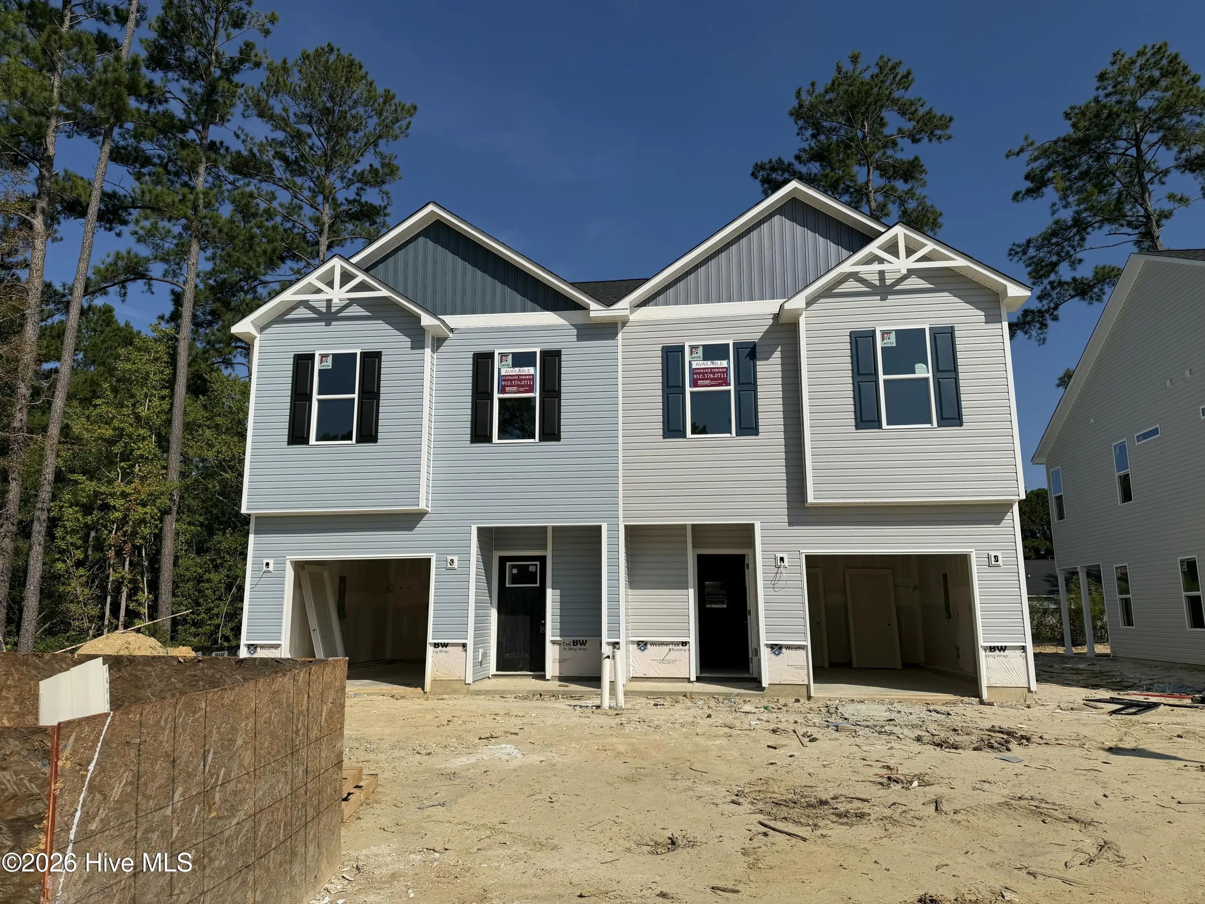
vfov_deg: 56.8
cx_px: 602
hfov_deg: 71.6
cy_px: 452
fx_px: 835
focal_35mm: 24
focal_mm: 6.76
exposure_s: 1/11905
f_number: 1.78
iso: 80
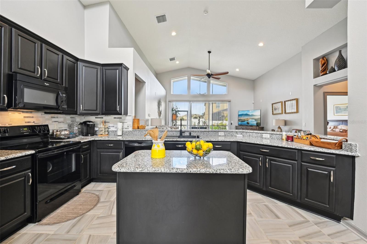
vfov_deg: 81.1
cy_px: 122
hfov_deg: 104.3
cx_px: 184
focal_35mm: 14
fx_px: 143
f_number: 8
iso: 400
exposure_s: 1/60
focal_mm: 14
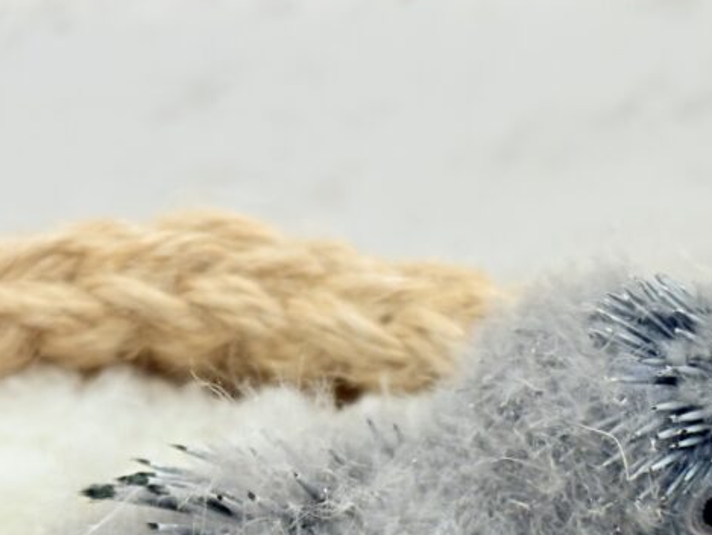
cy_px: 672
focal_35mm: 133
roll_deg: +2.3
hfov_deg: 14.8
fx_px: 2736
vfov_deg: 10.9
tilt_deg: -31.3
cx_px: 345
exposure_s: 1/100
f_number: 1.6
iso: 100
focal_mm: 5.96
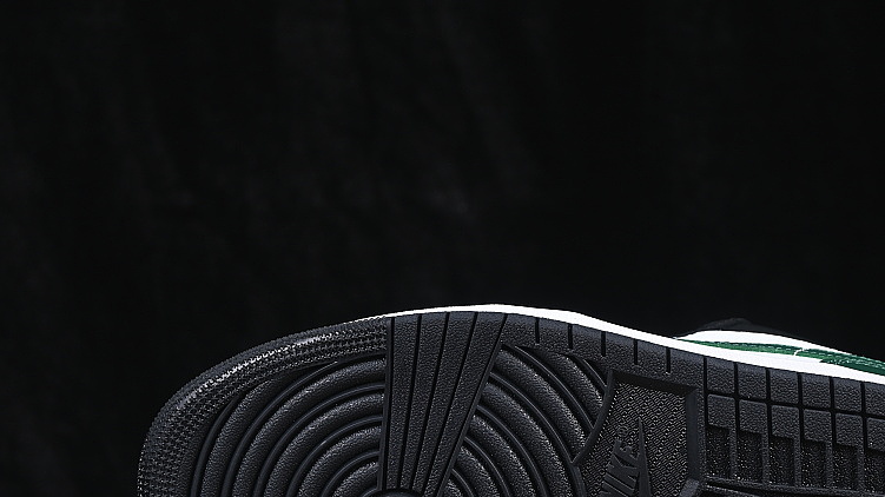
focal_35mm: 113
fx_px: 2651
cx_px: 579
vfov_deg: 10.7
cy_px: 377
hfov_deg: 18.9
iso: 160
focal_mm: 50
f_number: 6.3
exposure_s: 1/60
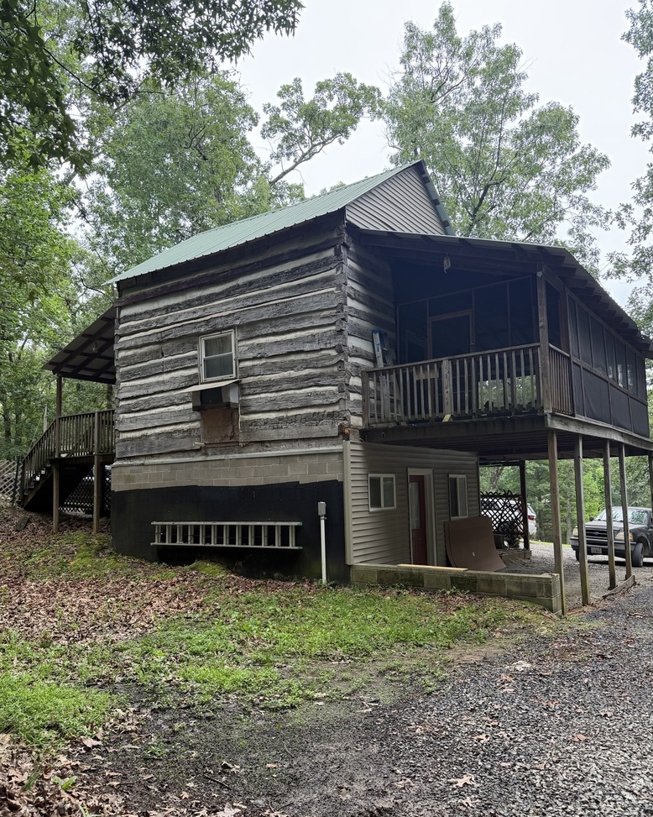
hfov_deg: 54.9
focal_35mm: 26
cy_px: 435
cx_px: 321
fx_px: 628
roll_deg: +1.4
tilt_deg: +4.5
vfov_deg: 66.0
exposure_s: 1/211
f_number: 1.78
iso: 80
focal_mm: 6.76
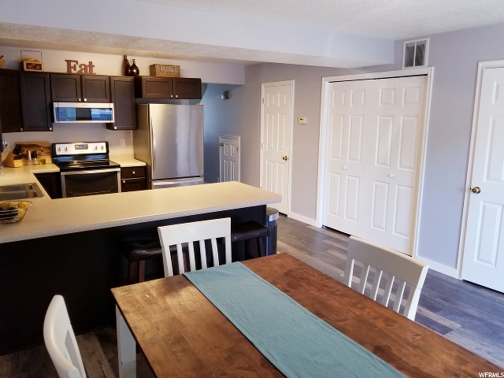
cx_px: 252
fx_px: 379
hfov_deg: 67.3
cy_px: 189
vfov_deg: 53.1
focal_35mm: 26
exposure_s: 1/60
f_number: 1.7
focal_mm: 4.25
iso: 160
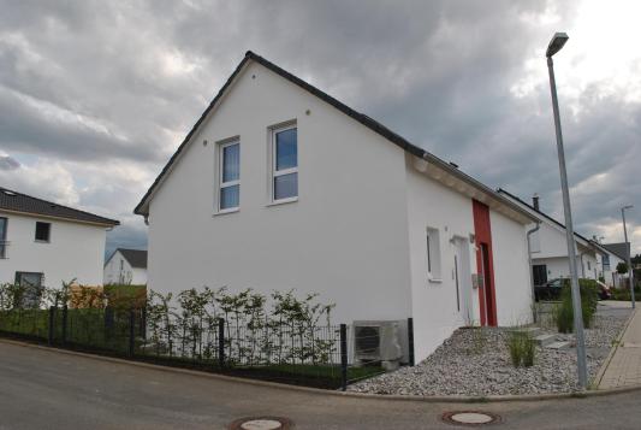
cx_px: 320
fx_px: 481
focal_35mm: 27
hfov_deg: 67.3
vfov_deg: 48.1
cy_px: 215
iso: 100
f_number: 8
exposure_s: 1/250
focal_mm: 18
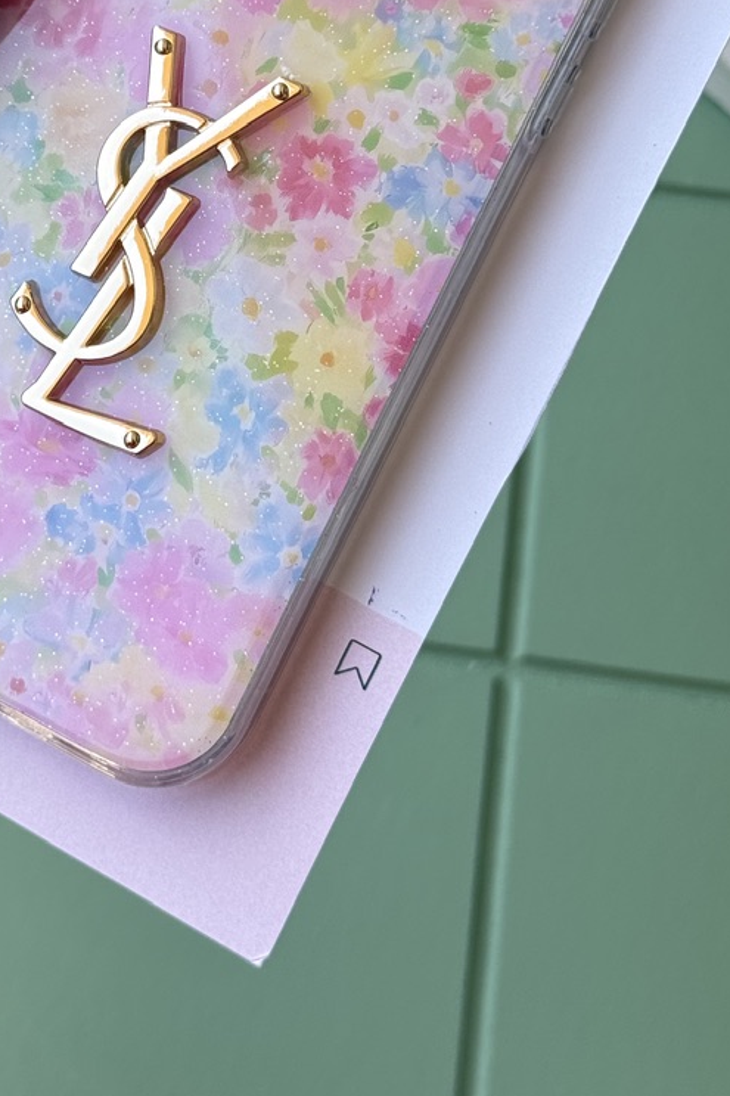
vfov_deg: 23.2
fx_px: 2617
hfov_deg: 15.8
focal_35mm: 86
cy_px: 174
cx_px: 196
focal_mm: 6.76
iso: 64
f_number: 1.78
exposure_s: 1/557
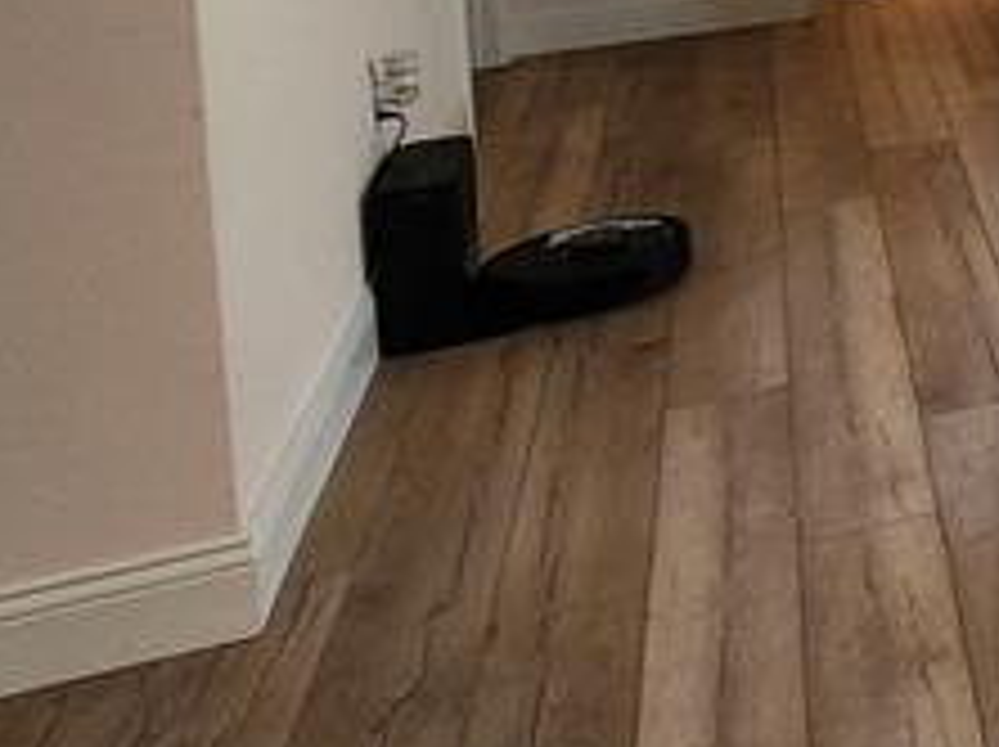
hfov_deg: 20.9
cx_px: 1832
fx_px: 1730
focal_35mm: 60
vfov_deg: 21.0
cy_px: -346
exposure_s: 1/60
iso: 125
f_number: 2.2
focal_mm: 2.2
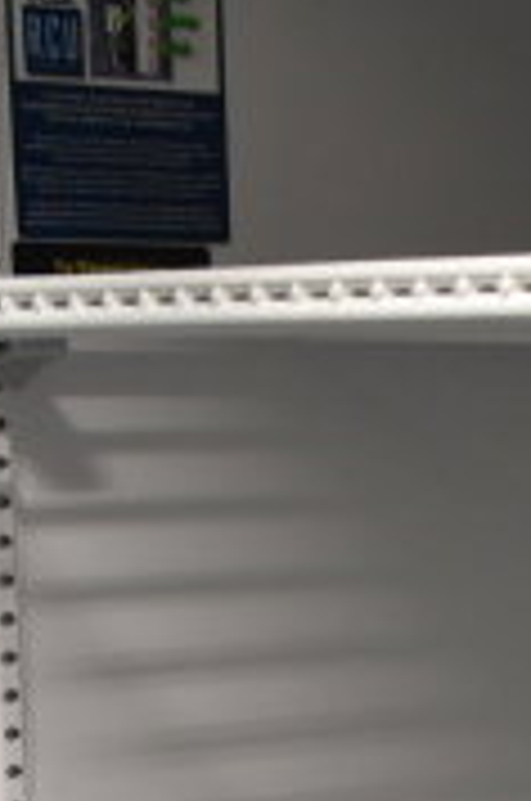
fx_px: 3087
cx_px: 585
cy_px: 1483
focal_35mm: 139
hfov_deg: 9.7
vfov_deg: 13.2
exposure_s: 1/30
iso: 800
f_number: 3.5
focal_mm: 18
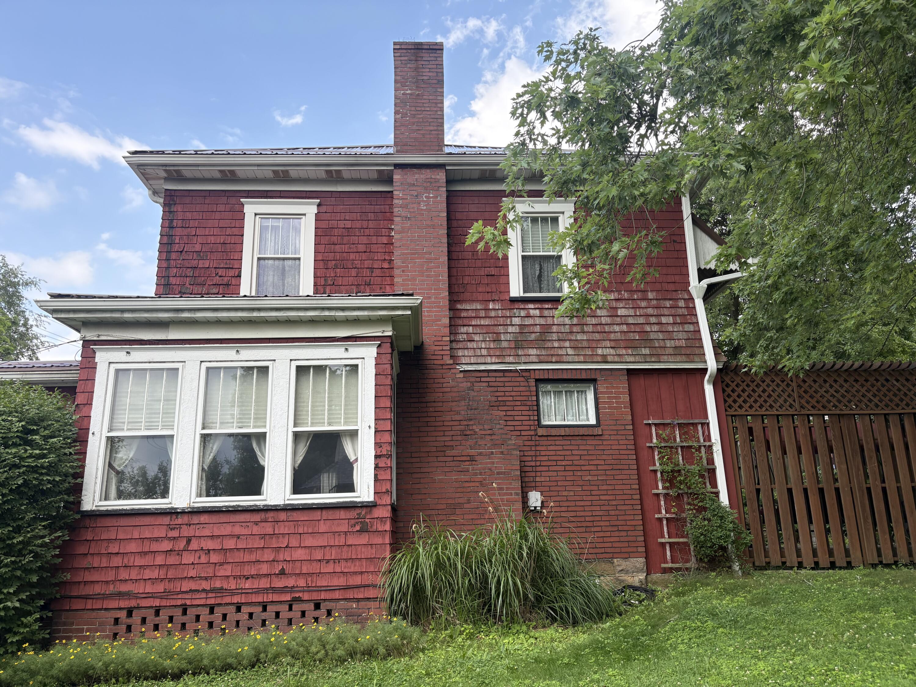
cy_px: 344
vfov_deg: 53.1
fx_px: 688
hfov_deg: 67.3
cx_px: 458
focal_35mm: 26
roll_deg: +1.8
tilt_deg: +15.7
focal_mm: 5.96
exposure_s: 1/830
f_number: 1.6
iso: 64
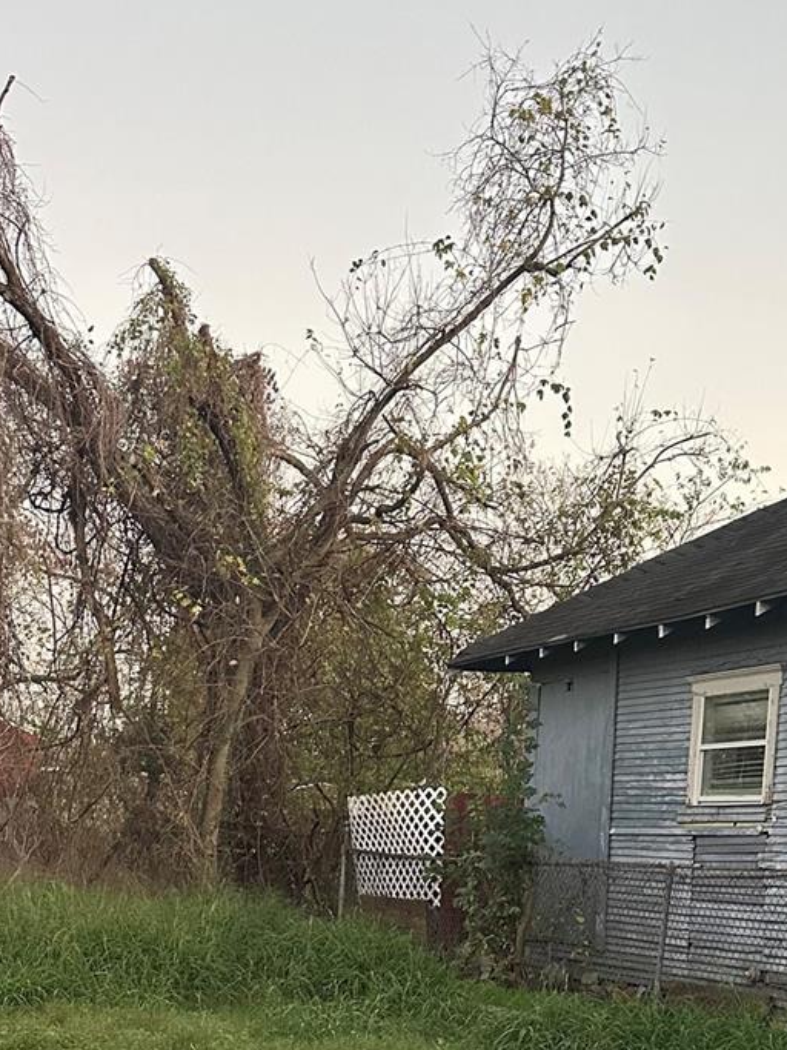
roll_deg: -0.4
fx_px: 1637
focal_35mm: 54
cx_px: 287
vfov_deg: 33.8
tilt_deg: -4.6
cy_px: 932
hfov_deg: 26.9
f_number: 1.78
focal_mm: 6.86
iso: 400
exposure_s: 1/60
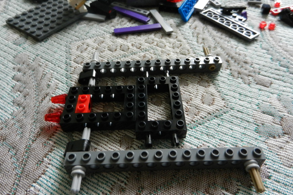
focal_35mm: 27
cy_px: 82
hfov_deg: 67.4
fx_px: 220
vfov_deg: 47.7
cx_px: 152
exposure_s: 1/20
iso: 400
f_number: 3.5
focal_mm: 4.5
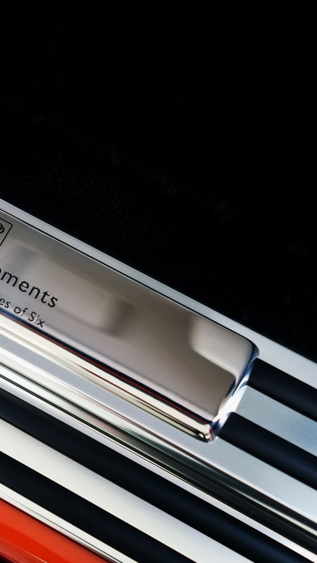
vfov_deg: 23.7
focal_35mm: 90
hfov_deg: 13.1
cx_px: -54
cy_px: 266
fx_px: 1345
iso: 320
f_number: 2.8
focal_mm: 54
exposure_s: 1/60
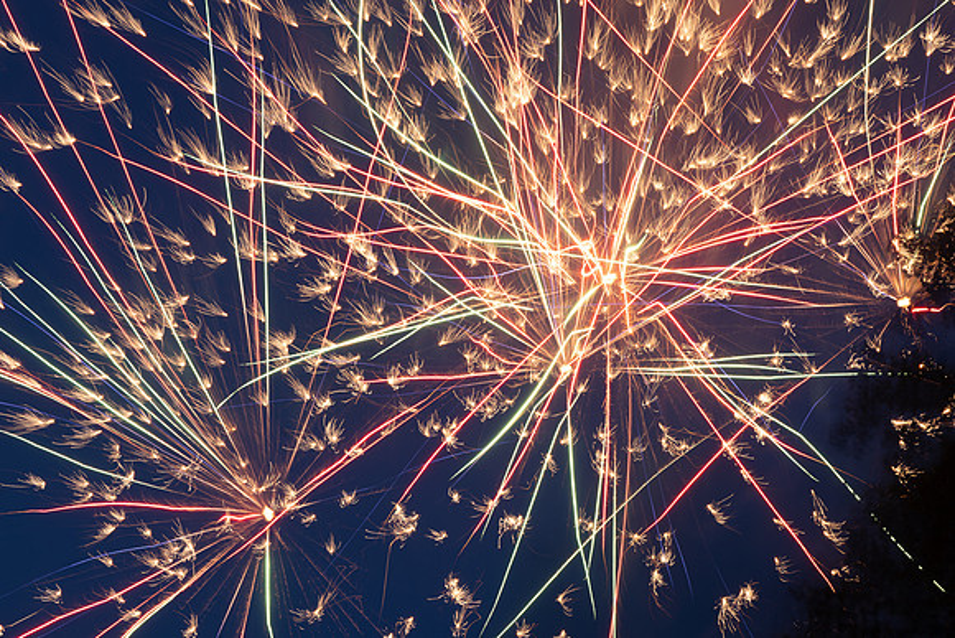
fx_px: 1857
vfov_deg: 19.5
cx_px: 478
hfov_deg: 28.8
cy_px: 319
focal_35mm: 70
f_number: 11
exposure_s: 8.6
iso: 200
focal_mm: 70
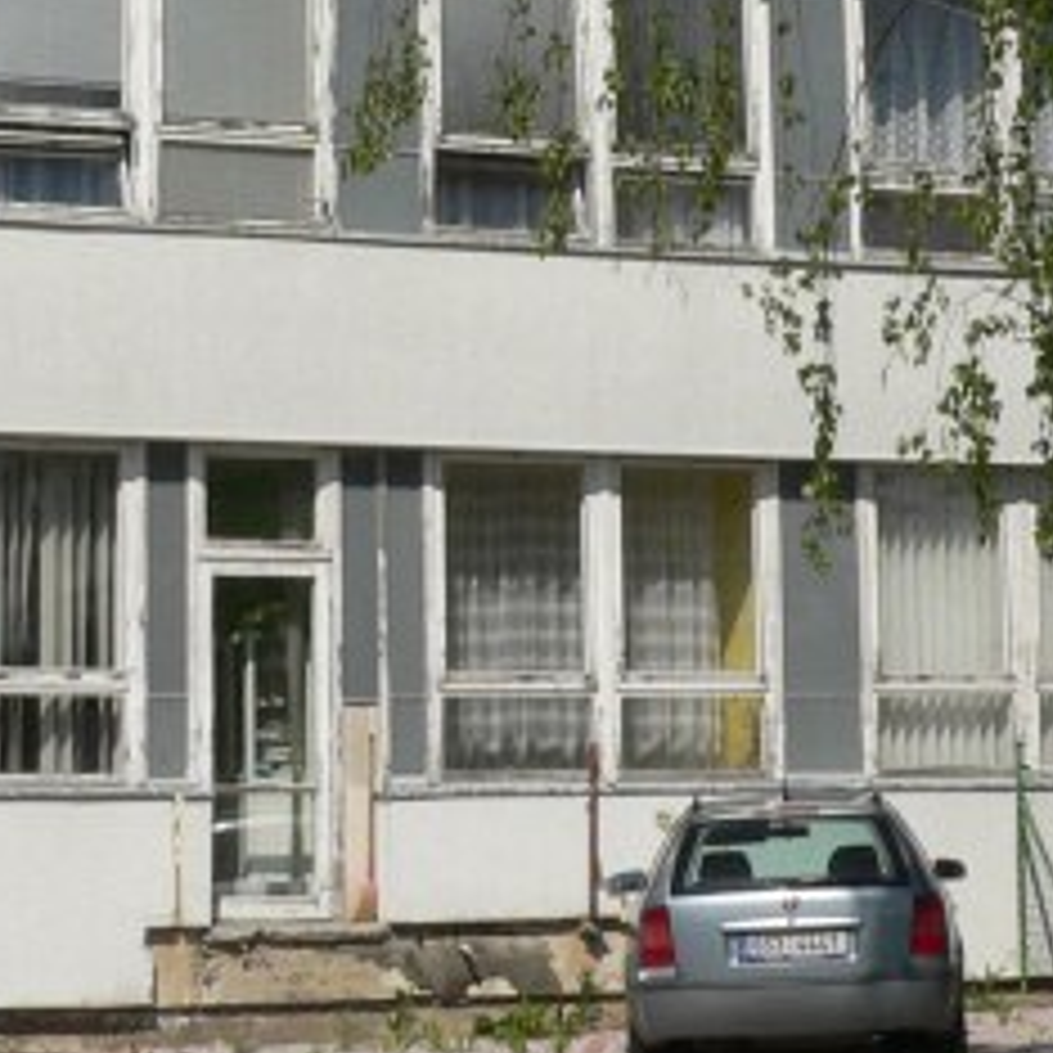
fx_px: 3751
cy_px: 171
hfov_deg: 16.0
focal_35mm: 109
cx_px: 513
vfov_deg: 15.8
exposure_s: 1/640
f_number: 5.6
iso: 80
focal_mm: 6
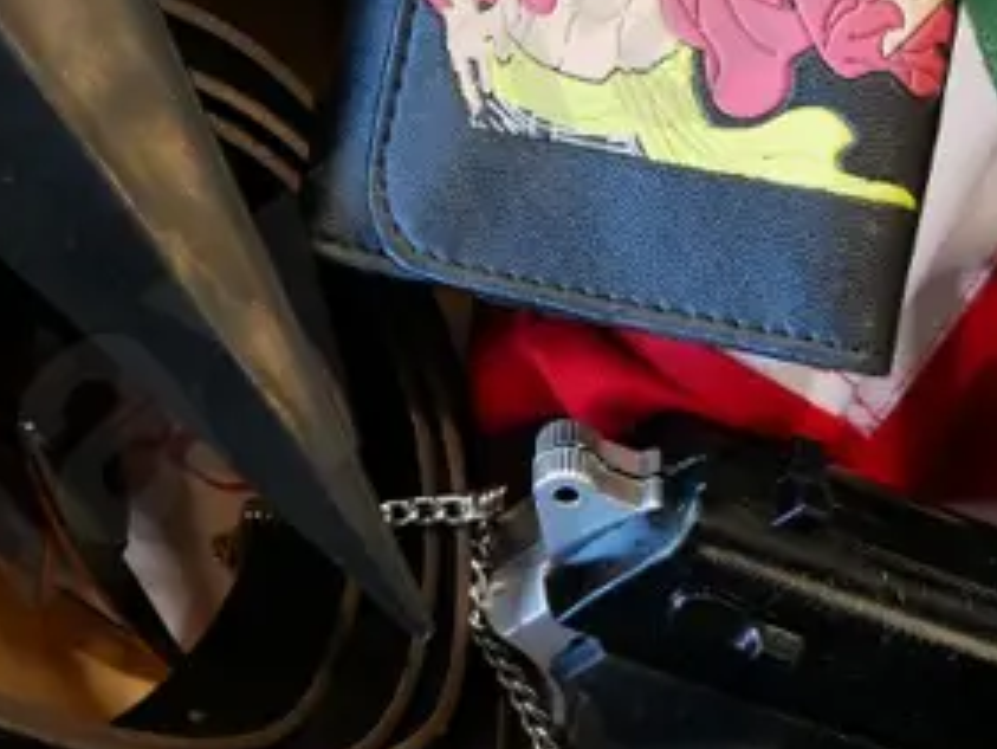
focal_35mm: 102
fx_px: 2939
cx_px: 536
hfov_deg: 19.3
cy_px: 114
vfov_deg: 14.4
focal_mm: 14
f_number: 3.6
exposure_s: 1/60
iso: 800
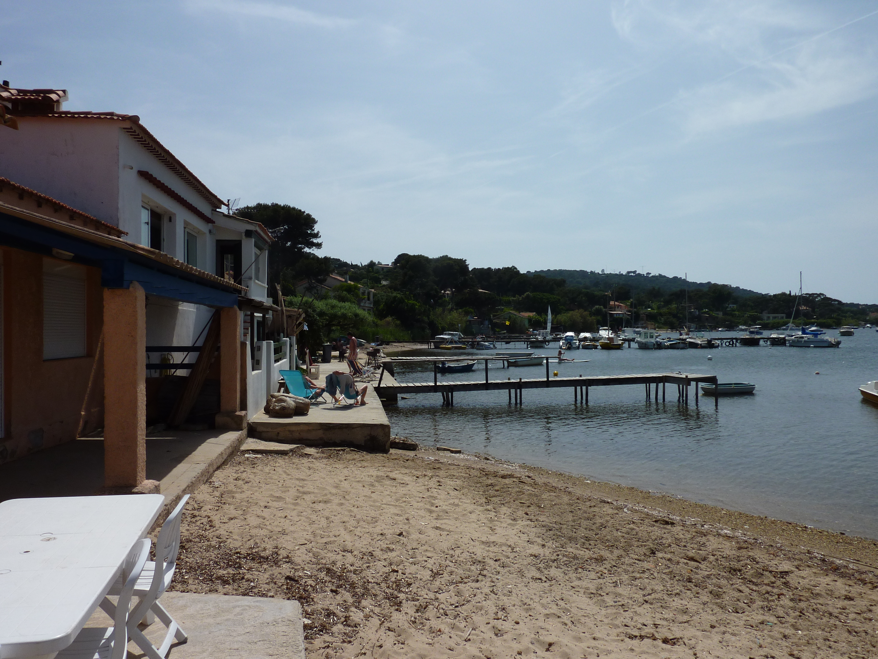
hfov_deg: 69.4
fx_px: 634
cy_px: 330
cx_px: 439
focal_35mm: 25
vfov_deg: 54.9
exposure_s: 1/800
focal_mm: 4.1
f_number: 5.6
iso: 80
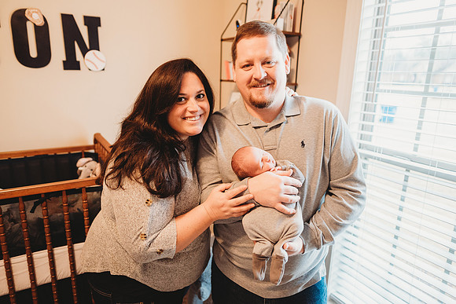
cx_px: 228
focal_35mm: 24
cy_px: 152
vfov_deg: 53.2
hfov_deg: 73.7
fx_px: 304
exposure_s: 1/160
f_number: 2.2
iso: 500
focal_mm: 24
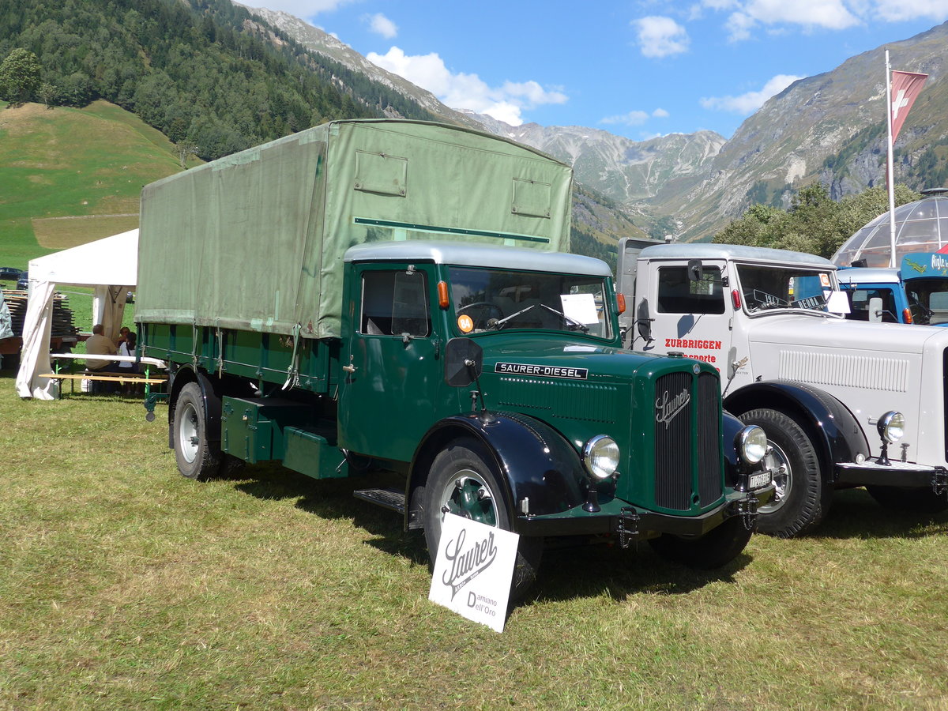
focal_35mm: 34
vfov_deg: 41.8
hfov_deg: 54.0
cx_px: 474
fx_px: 931
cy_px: 356
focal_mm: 7
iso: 80
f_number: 2.8
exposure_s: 1/1000
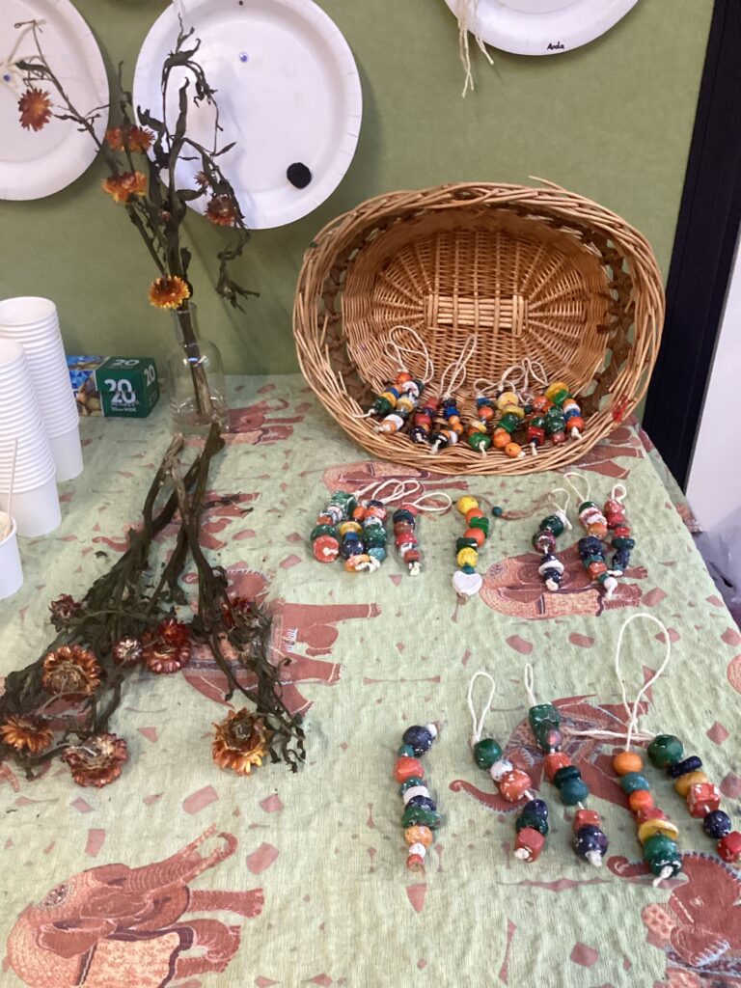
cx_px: 370
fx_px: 885
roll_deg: +1.5
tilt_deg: -34.9
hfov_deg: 45.4
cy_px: 494
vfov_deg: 58.4
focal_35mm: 31
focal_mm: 3.3
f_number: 2.4
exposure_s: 1/50
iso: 200
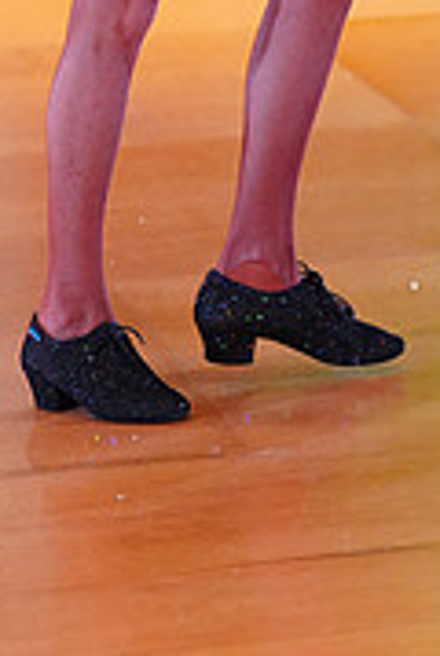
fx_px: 6264
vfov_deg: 5.9
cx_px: 449
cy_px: -348
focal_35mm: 343
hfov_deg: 4.0
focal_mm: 106
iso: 5000
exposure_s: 1/400
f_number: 2.8
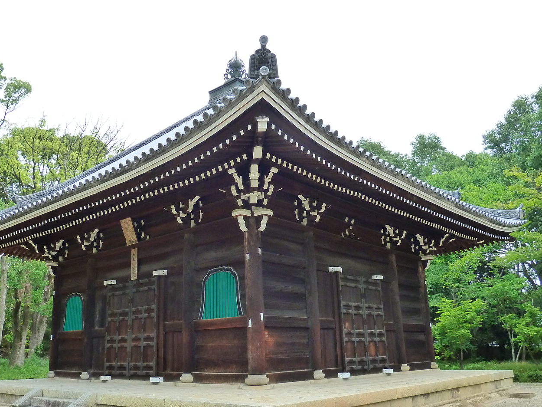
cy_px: 230
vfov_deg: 44.1
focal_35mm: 32
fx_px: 501
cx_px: 239
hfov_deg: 56.7
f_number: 3.5
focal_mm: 4.1
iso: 200
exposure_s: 1/100
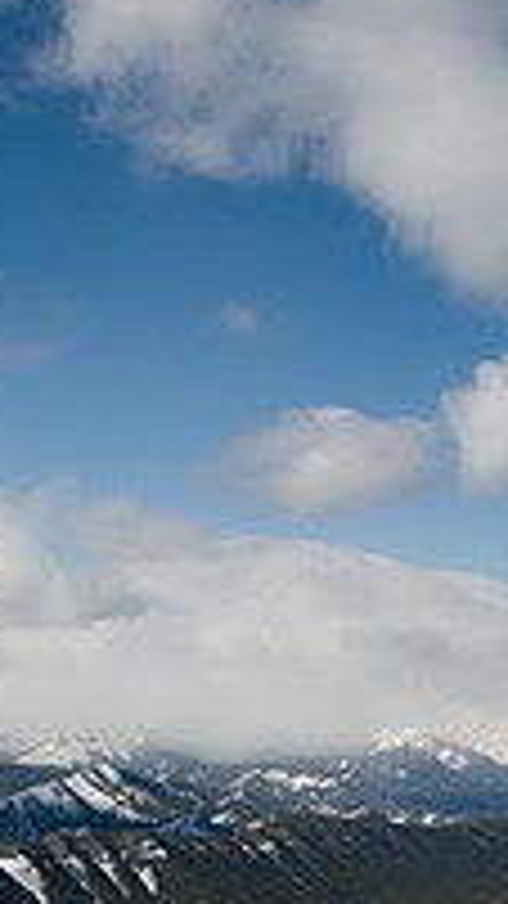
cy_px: 733
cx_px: -238
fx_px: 2180
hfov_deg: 12.7
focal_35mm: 91
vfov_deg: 23.1
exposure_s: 1/320
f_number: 5
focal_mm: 20
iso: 100
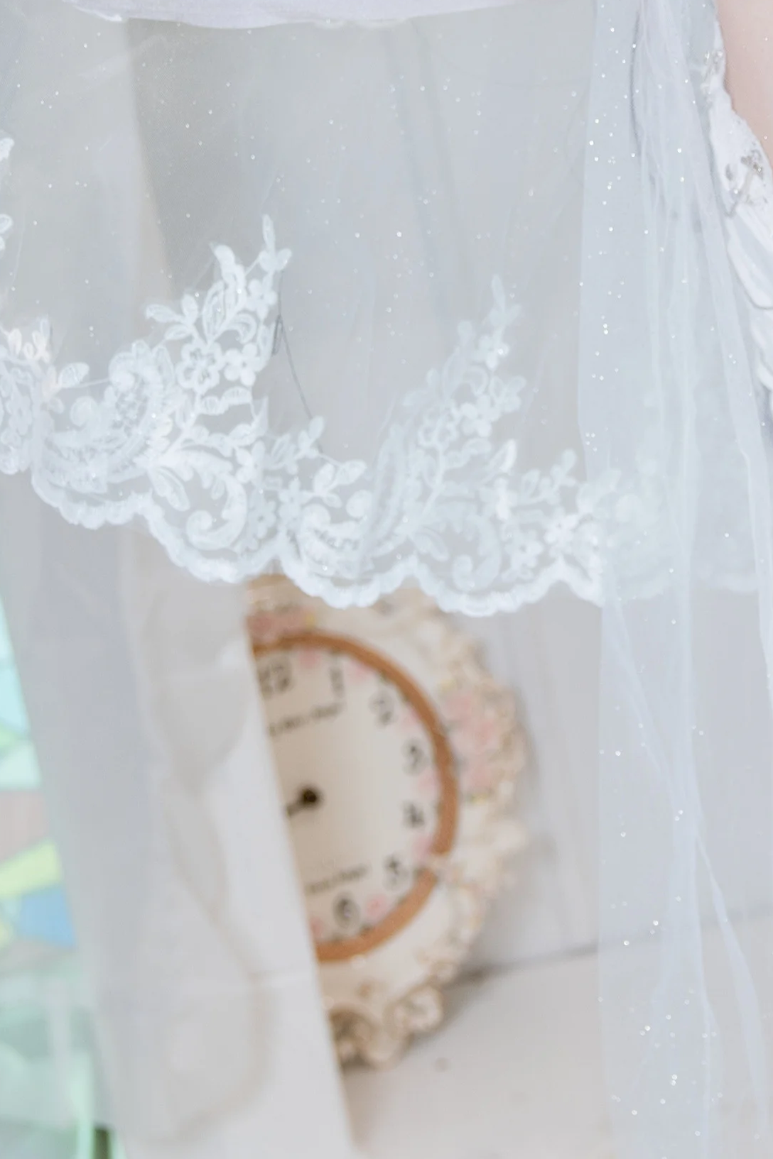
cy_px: 80
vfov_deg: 11.6
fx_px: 5671
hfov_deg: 7.7
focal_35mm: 176
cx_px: 842
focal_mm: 41
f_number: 2.8
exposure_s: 1/160
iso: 100
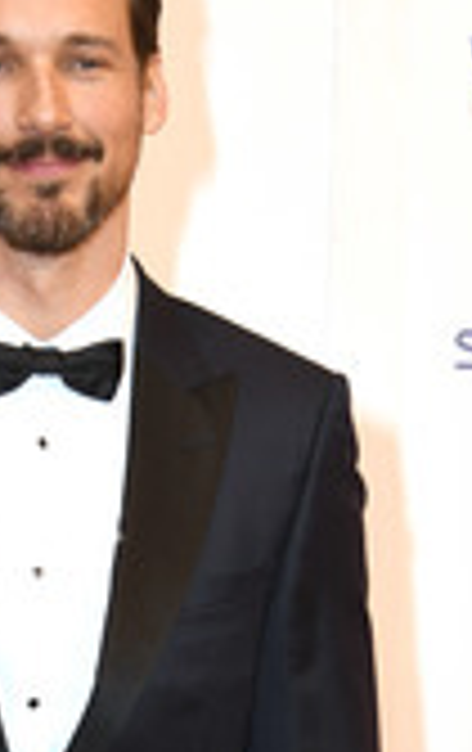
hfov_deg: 6.4
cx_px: 22
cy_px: 747
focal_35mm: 207
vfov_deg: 10.0
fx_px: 4242
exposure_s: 1/125
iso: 250
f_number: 6.3
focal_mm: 85
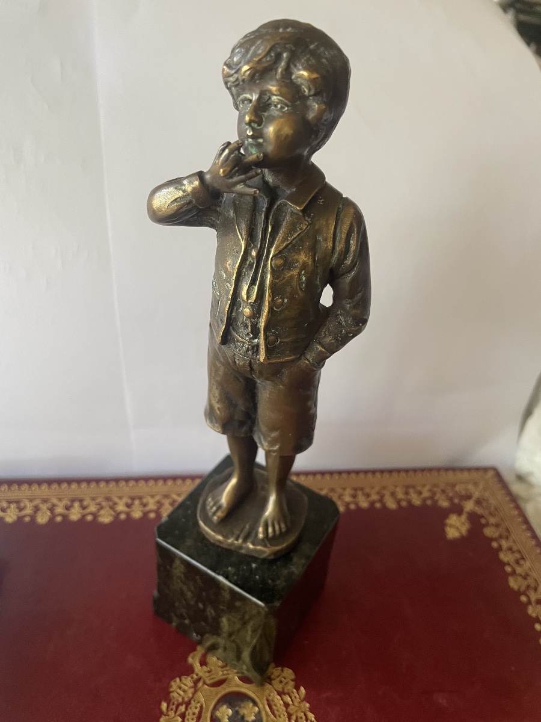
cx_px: 270
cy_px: 361
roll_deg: -8.2
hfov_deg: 53.1
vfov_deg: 67.3
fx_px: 542
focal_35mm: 26
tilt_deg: -37.3
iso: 320
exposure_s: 1/60
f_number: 1.6
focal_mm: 4.2
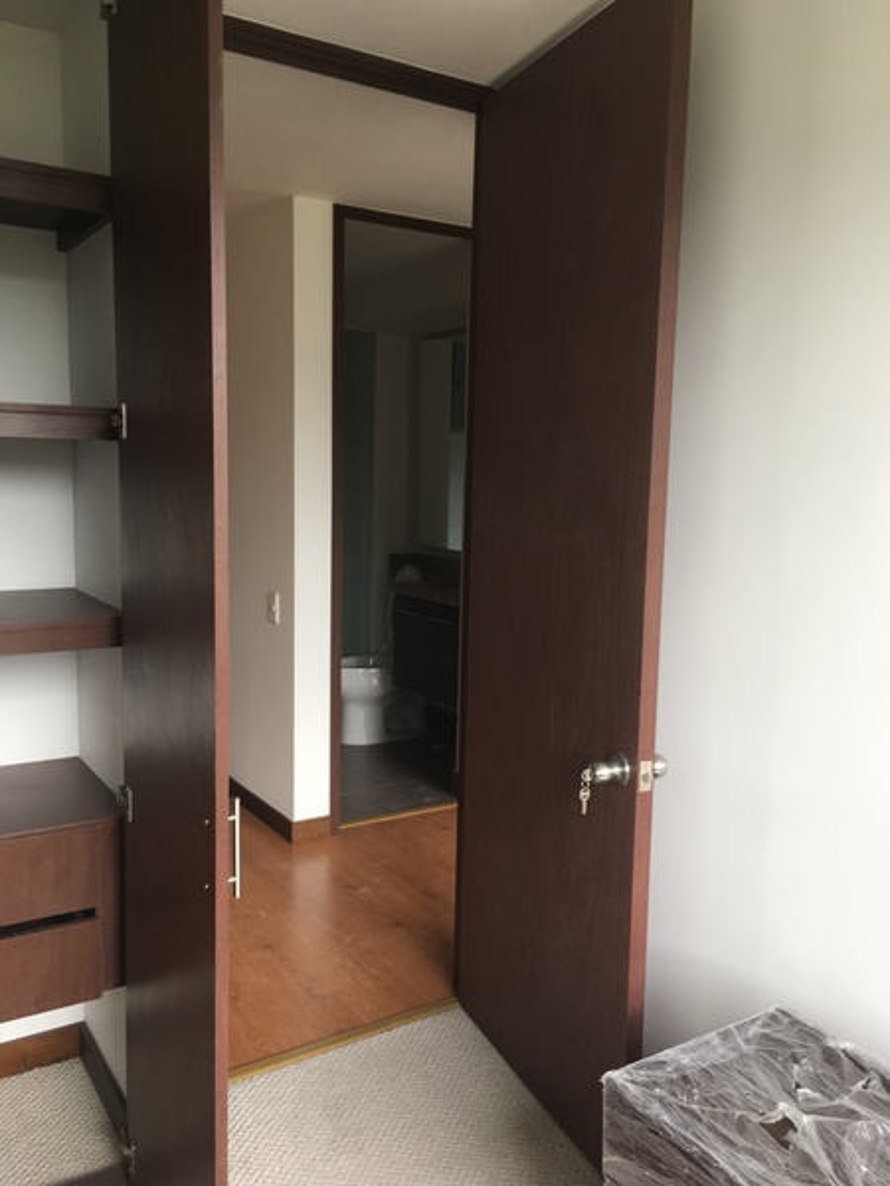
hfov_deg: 48.2
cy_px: 593
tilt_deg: -6.4
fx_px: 994
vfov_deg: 61.7
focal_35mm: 29
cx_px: 445
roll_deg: -1.2
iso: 25
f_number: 2.2
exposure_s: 1/60
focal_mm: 4.15
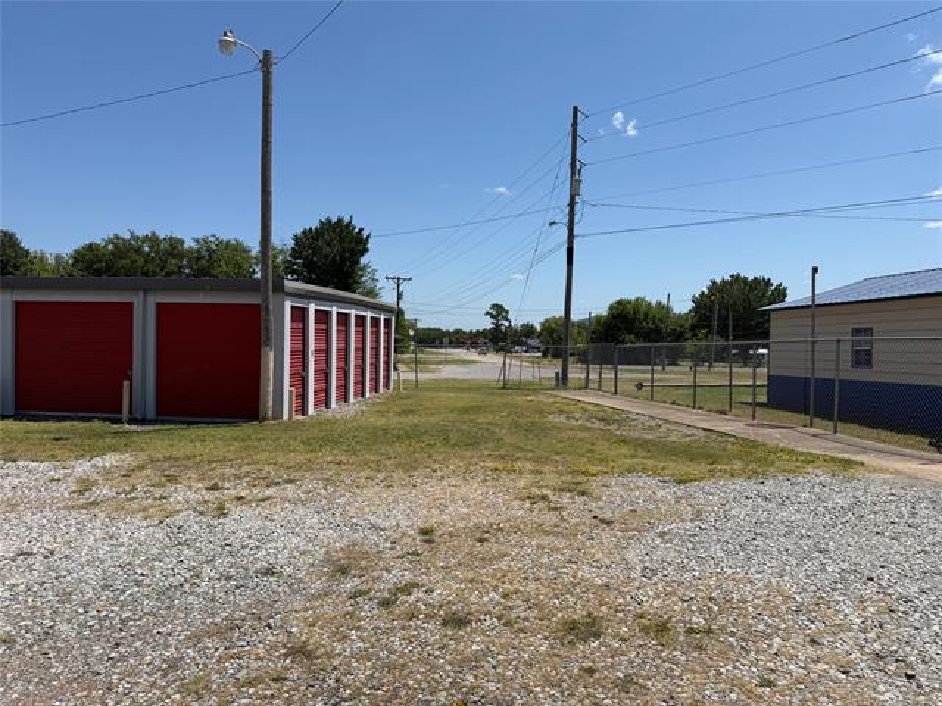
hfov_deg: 71.6
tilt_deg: -1.3
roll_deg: -1.4
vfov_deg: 56.8
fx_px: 653
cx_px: 471
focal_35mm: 24
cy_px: 353
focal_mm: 6.76
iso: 80
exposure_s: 1/6711
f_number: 1.78
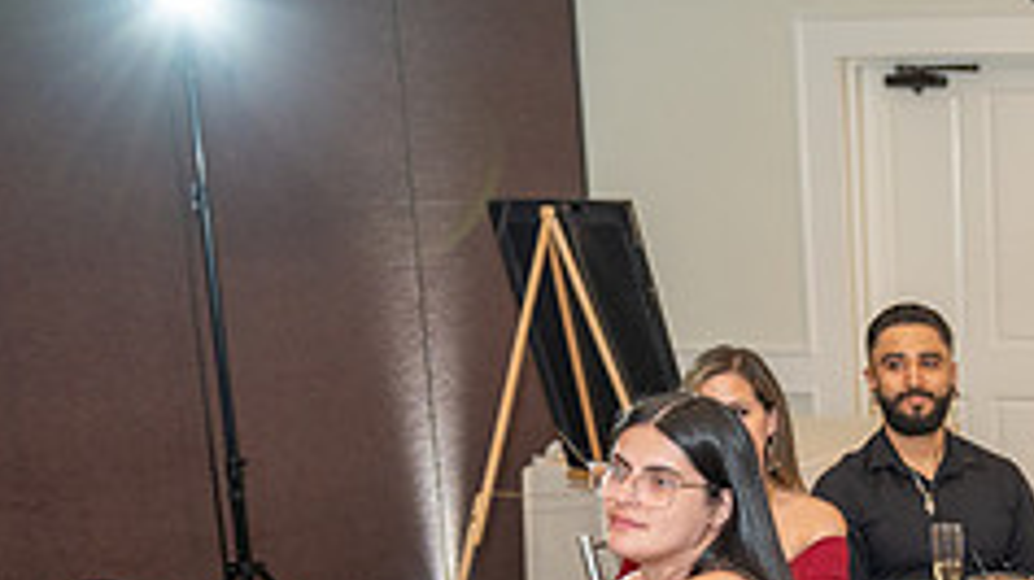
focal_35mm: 82
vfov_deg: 14.0
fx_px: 2247
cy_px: 822
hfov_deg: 23.7
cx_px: 1226
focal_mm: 32
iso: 800
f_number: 3.5
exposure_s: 1/125
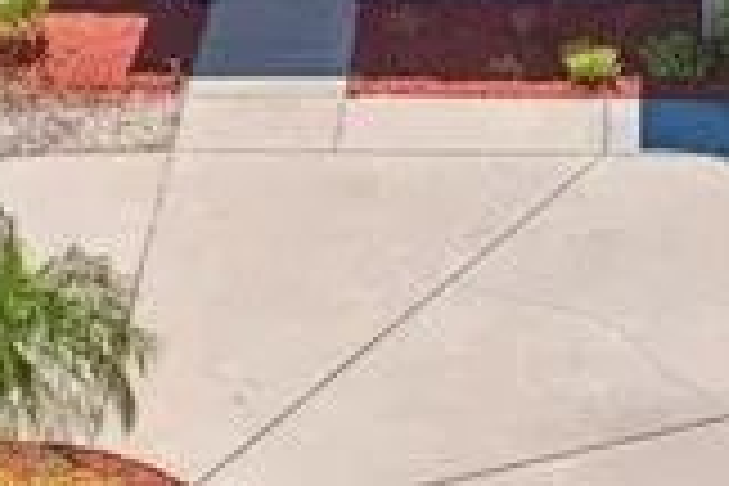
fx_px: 2815
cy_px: -212
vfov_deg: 9.6
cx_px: 626
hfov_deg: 14.6
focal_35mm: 139
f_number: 2.8
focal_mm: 8.4
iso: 400
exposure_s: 1/1600
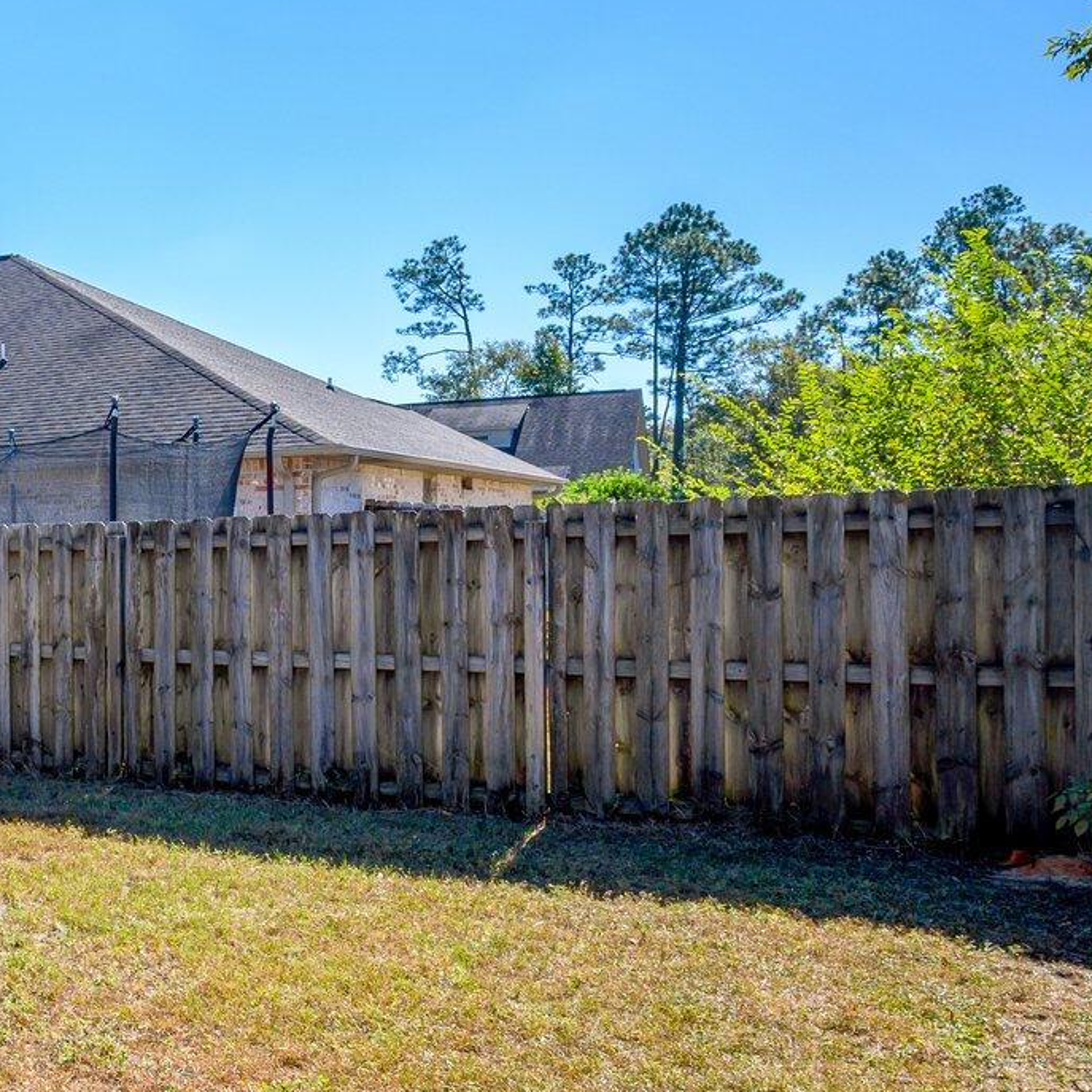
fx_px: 1401
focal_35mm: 39
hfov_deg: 31.0
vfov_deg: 42.6
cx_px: -394
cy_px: 556
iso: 100
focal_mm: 15.5
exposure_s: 1/400
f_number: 9
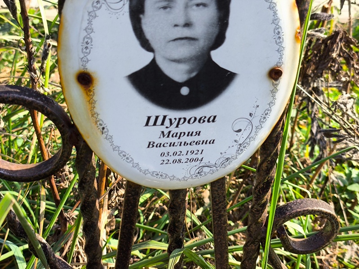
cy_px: 134
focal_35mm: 50
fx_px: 519
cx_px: 180
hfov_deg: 38.2
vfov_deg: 29.1
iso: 50
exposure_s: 1/400
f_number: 1.7
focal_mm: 4.71
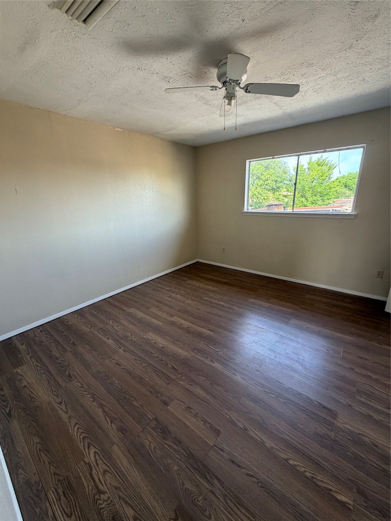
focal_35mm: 14
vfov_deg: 102.1
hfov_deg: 85.7
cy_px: 260
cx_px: 196
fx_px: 211
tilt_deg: -16.9
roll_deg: +2.8
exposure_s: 1/121
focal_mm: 2.22
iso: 160
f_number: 2.2
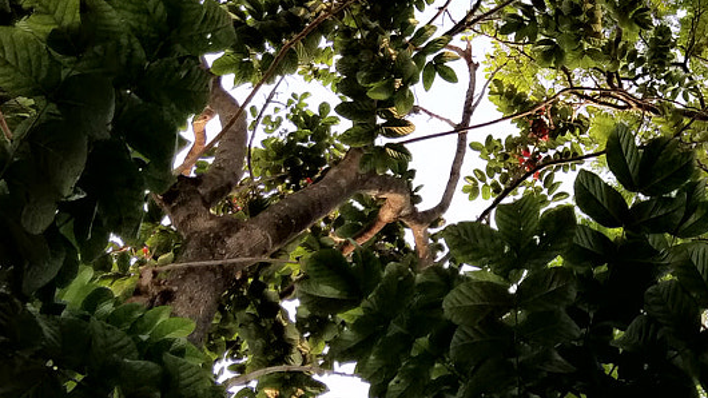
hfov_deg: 25.4
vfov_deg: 14.5
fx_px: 1483
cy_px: -147
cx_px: 725
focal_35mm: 79
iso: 160
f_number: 1.7
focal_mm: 4.1
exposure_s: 1/602
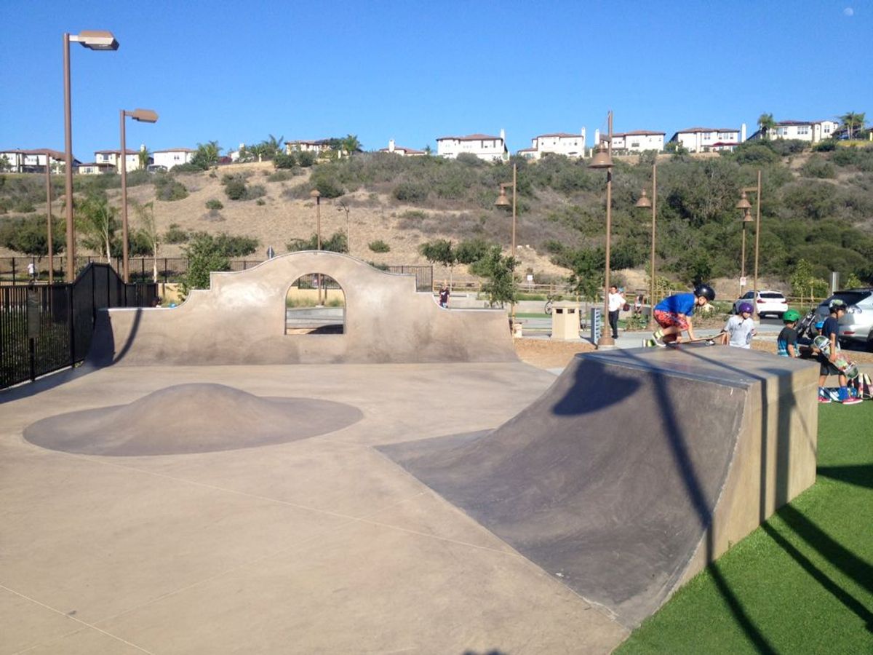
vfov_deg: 40.7
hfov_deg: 52.6
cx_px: 436
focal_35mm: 35
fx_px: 883
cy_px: 328
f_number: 2.4
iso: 50
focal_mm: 4.28
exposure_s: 1/1577
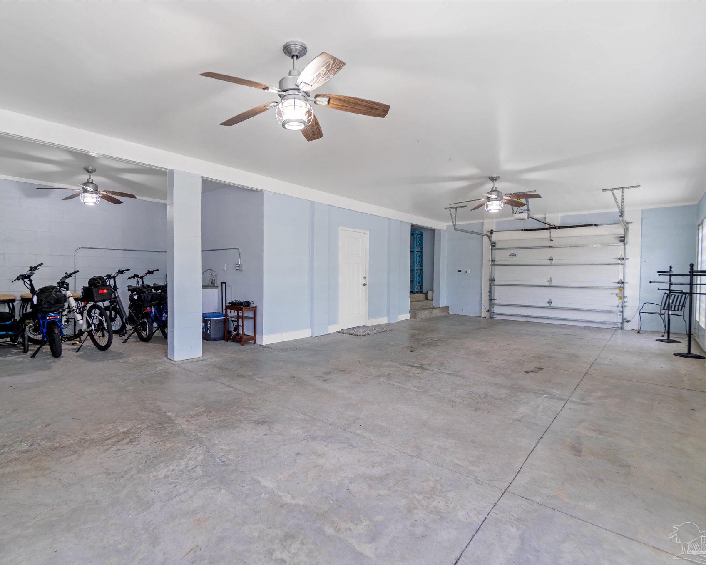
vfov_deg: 77.0
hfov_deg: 89.4
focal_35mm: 17
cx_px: 318
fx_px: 355
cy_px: 283
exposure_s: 1/15
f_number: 4.5
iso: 100
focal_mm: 10
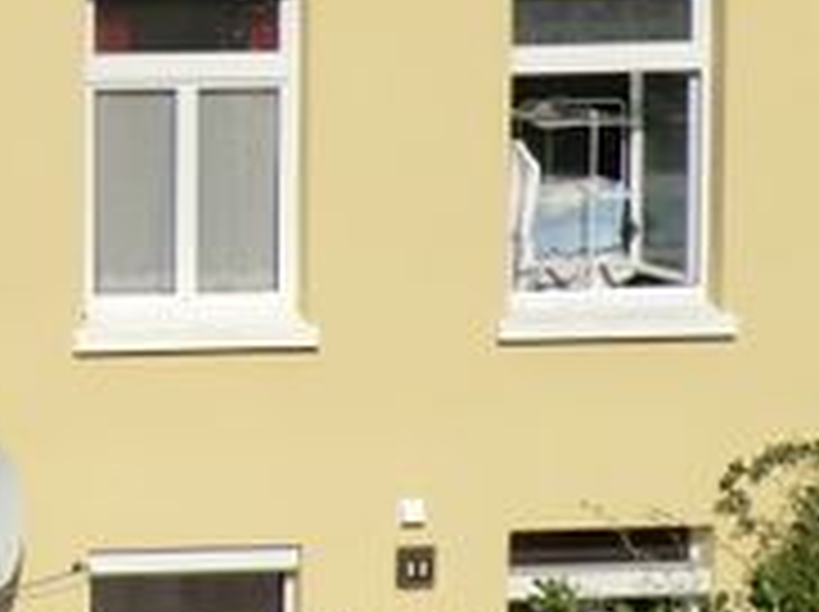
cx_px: -198
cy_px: 36
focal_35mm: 132
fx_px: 3119
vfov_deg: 11.1
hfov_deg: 14.4
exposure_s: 1/320
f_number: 8.8
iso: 64
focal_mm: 7.1
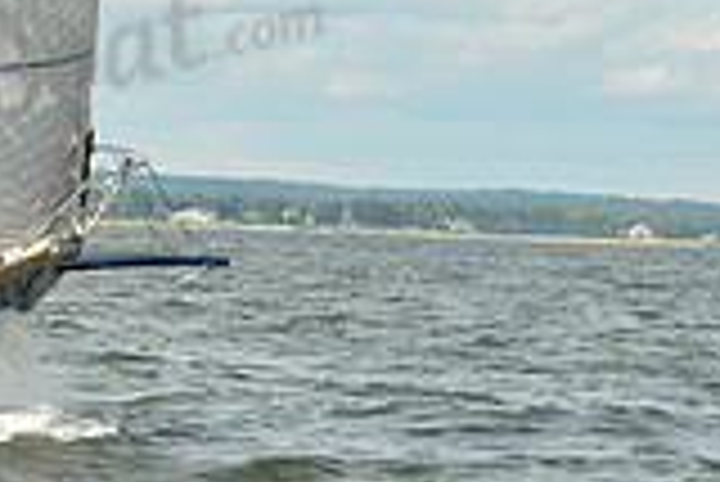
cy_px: -88
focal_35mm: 254
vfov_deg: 5.4
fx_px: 5084
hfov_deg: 7.9
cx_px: -540
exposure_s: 1/1000
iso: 200
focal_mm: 70
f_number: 5.6
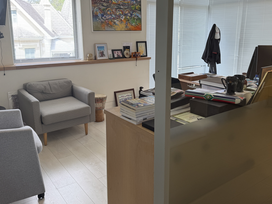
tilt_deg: -10.3
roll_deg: -0.7
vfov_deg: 44.0
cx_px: 148
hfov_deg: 56.7
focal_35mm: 32
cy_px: 85
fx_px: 251
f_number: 1.78
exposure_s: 1/138
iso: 50
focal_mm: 6.76
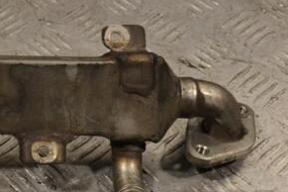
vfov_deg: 13.8
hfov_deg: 20.0
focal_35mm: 99
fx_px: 792
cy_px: 73
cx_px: -3
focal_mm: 32
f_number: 10
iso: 3200
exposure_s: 1/400
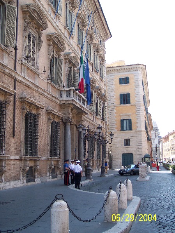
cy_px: 116
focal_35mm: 38
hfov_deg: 37.7
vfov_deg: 49.0
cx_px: 88
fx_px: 257
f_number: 2.8
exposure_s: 1/500
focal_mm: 8
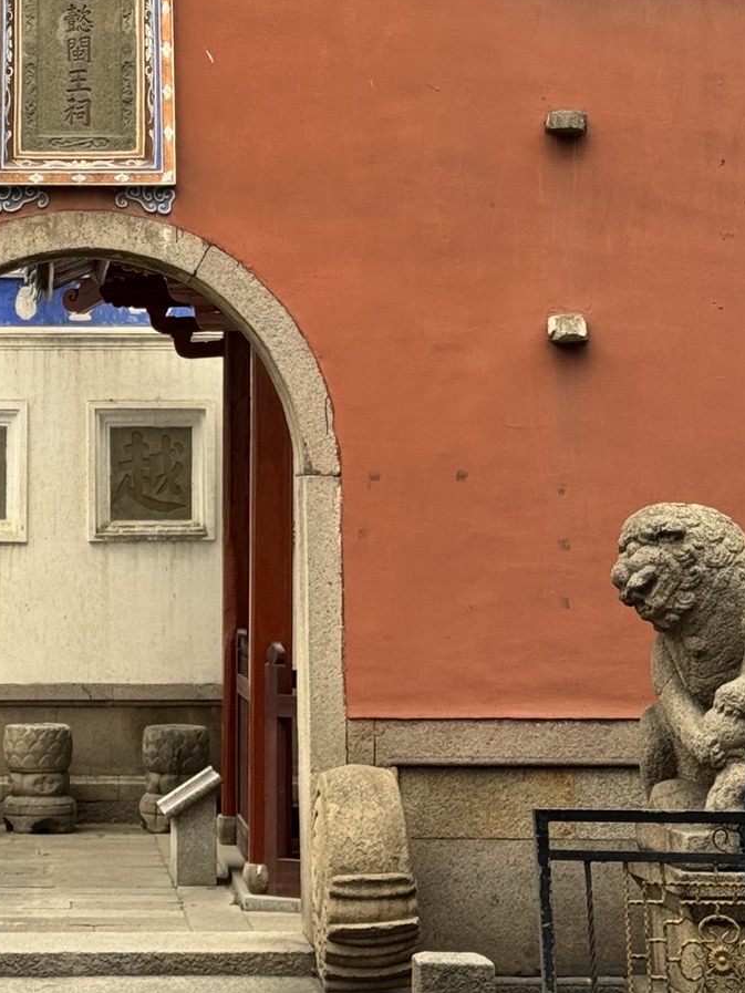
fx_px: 3070
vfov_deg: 18.1
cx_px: 76
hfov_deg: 13.7
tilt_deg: +6.4
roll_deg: -0.1
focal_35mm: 107
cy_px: 102
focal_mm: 6.76
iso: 64
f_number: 1.78
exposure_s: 1/301
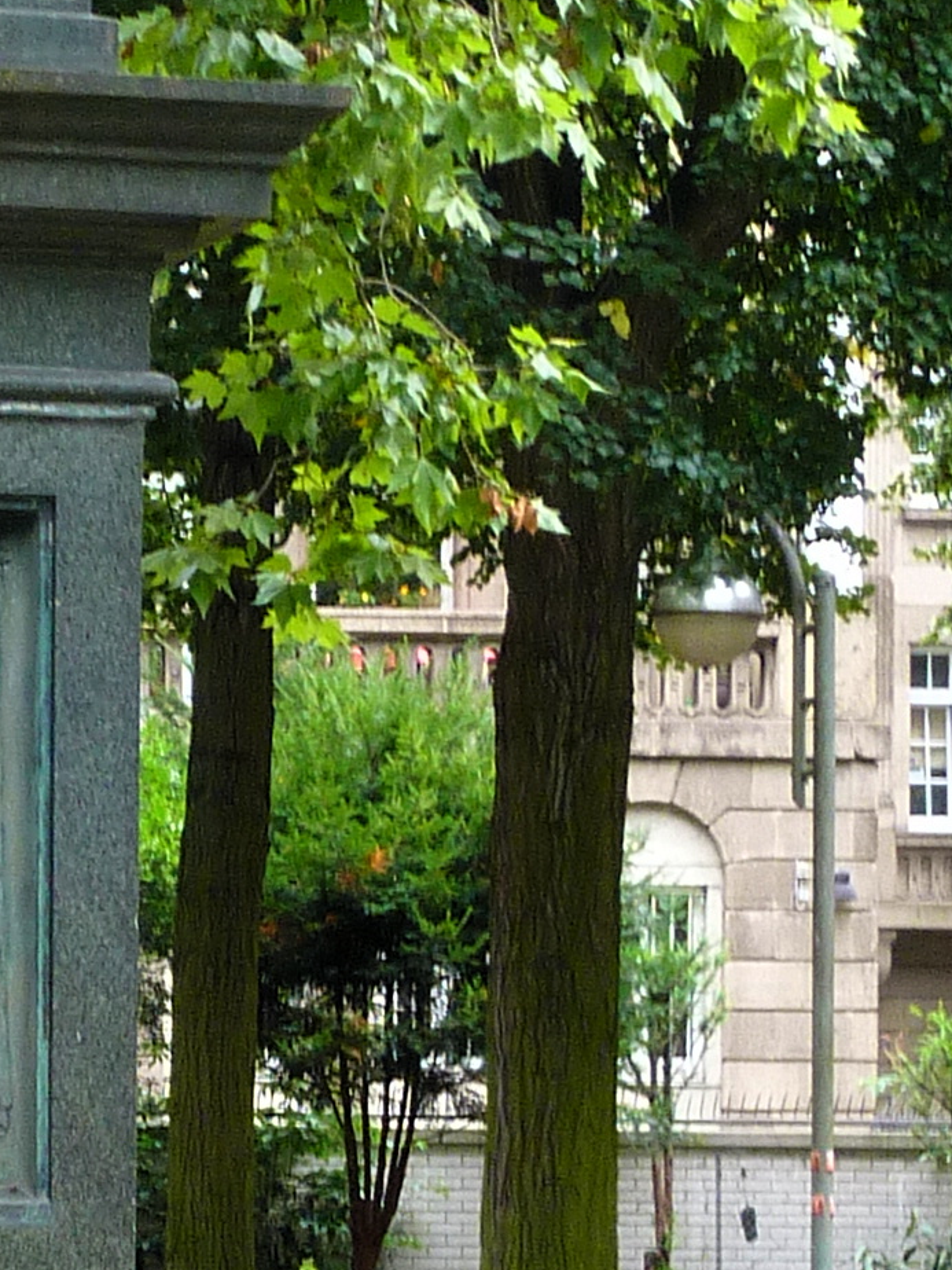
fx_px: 5794
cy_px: 1179
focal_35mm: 158
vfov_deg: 12.4
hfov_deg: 9.3
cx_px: -242
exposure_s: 1/30
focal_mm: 6.5
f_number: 3.6
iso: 125
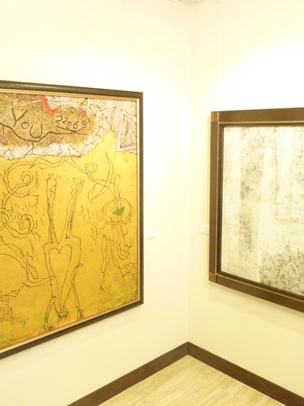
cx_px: 166
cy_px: 208
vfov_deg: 55.3
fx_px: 386
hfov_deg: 42.9
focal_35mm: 33
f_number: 3.3
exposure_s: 1/13
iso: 400
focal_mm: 4.4
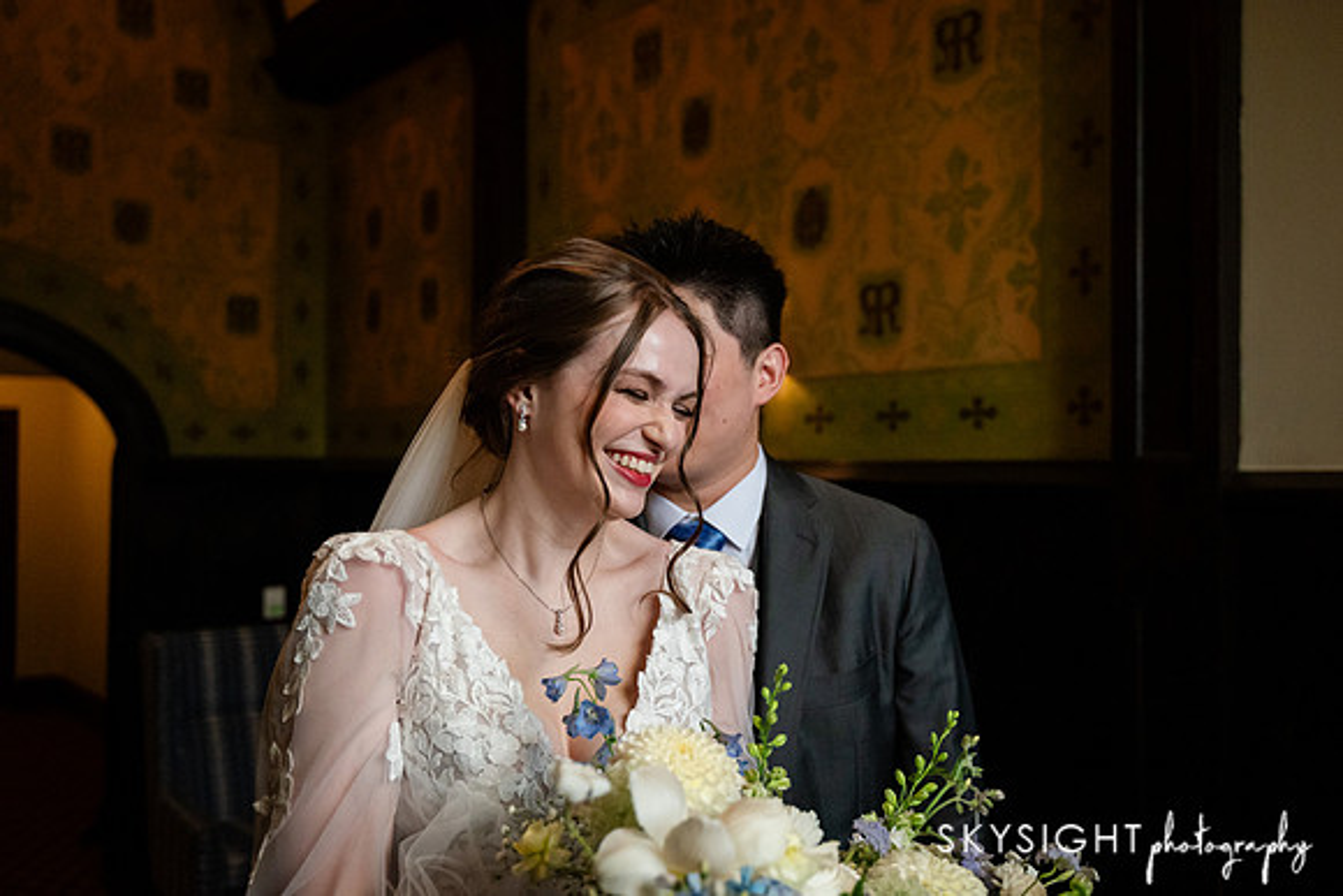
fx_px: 1193
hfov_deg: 58.7
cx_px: 672
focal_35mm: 32
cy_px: 448
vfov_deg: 41.2
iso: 4000
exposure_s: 1/500
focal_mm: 31
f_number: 2.8
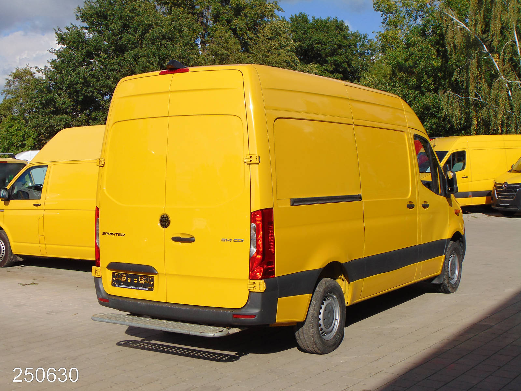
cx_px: 260
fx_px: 753
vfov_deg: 29.1
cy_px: 196
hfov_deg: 38.2
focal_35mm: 50
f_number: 3.5
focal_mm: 9
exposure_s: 1/800
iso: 80
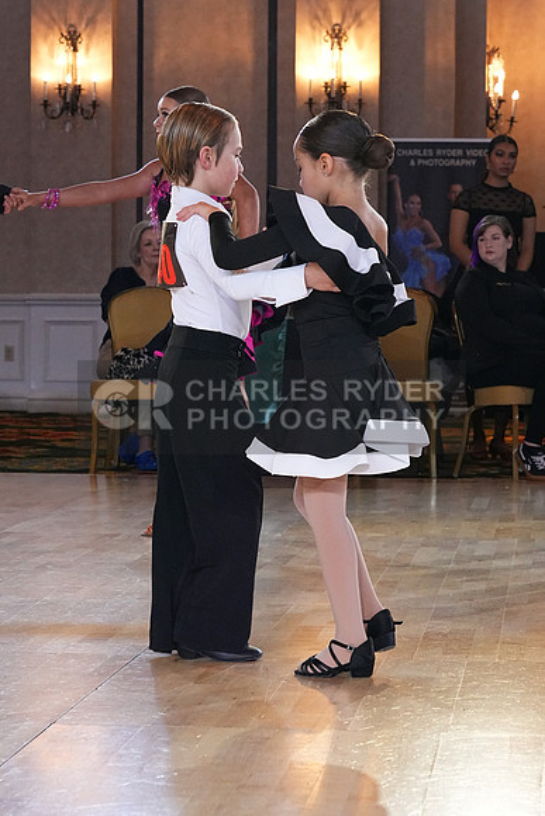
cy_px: 408
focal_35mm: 108
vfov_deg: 18.9
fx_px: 2451
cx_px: 272
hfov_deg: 12.7
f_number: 7.1
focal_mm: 72
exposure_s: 1/200
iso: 5000
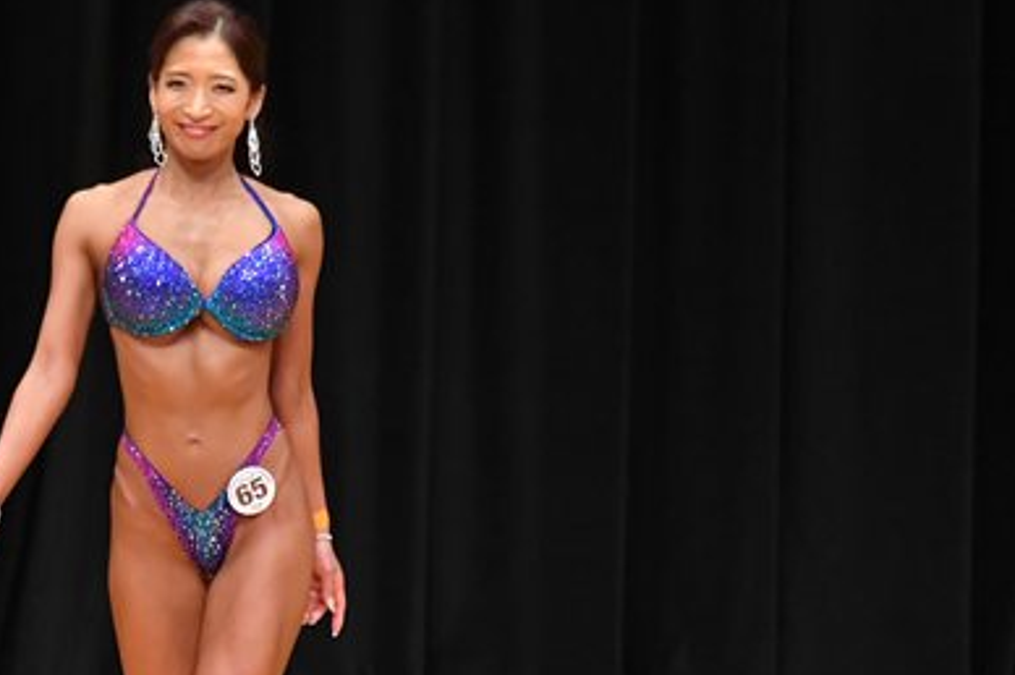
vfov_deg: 2.5
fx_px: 15184
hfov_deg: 3.8
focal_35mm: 539
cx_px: 161
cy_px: 523
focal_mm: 180
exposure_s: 1/400
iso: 4000
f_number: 5.6
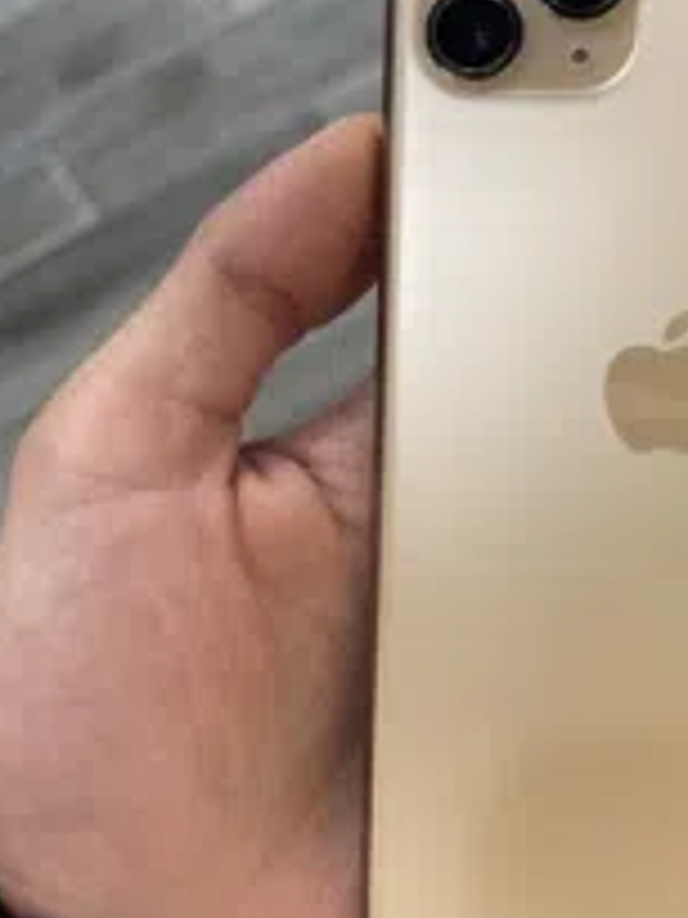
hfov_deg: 28.3
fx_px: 1299
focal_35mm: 49
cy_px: 436
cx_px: 643
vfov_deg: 38.9
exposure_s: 1/100
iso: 80
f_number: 1.6
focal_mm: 5.1
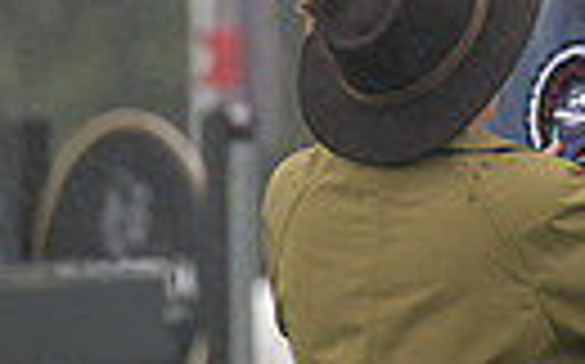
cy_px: -357
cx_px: 1287
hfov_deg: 2.3
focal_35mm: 909
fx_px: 14480
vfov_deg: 1.4
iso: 1250
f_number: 4.5
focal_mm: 200
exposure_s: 1/1250
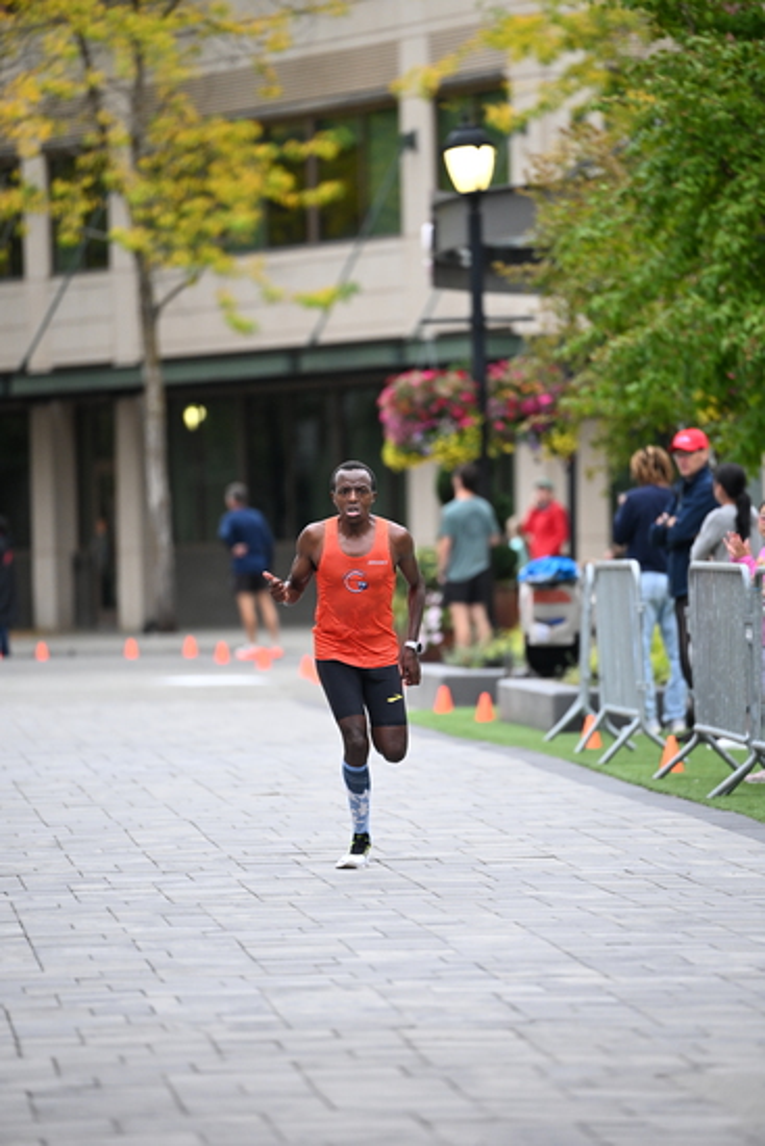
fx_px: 6370
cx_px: 382
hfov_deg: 6.9
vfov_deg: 10.3
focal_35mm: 200
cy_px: 573
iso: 1600
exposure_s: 1/800
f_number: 2.8
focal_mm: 200
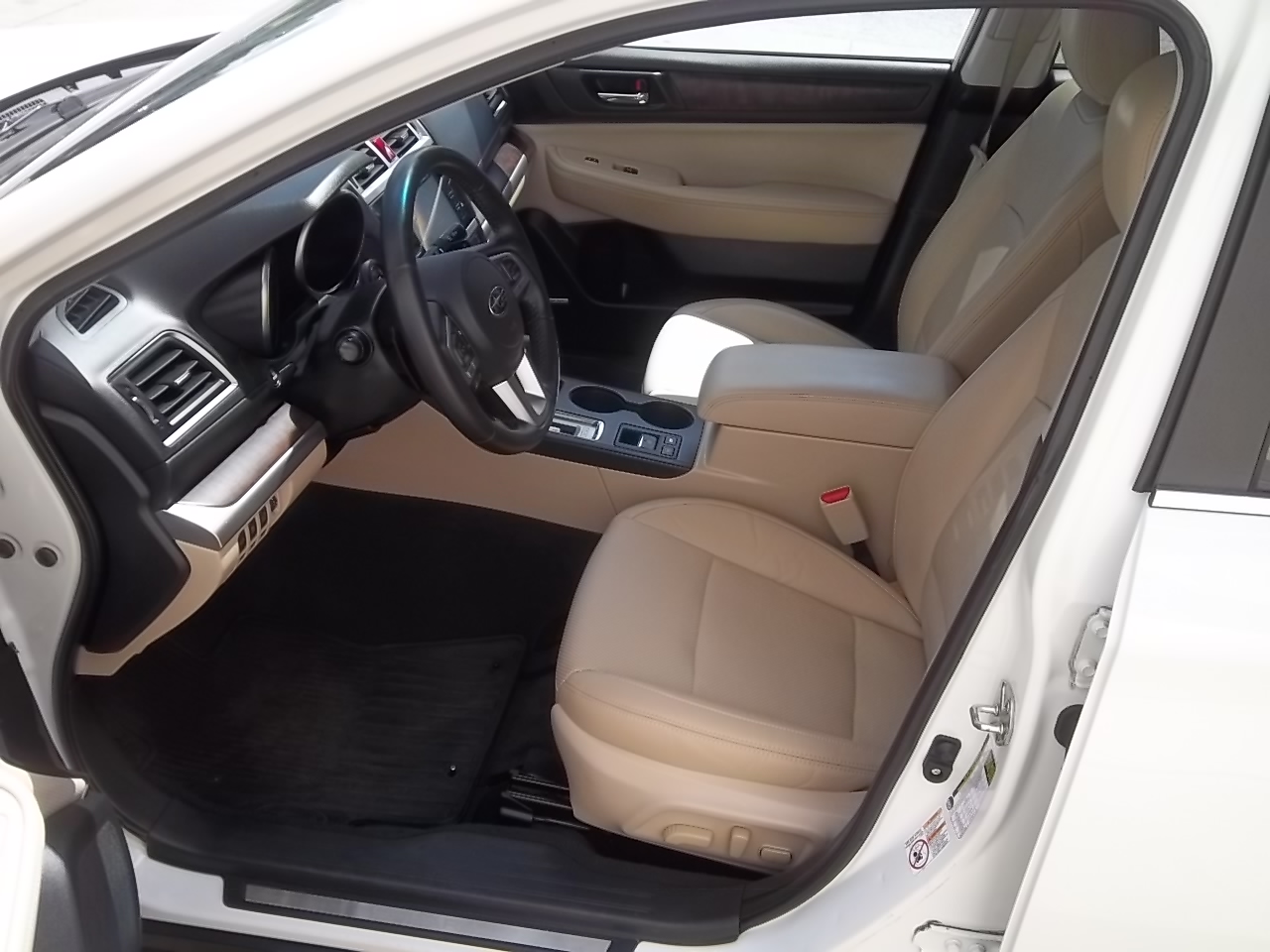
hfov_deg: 52.6
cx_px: 635
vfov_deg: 40.7
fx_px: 1284
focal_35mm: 35
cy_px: 476
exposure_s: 1/200
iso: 64
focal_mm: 6.17
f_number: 3.86
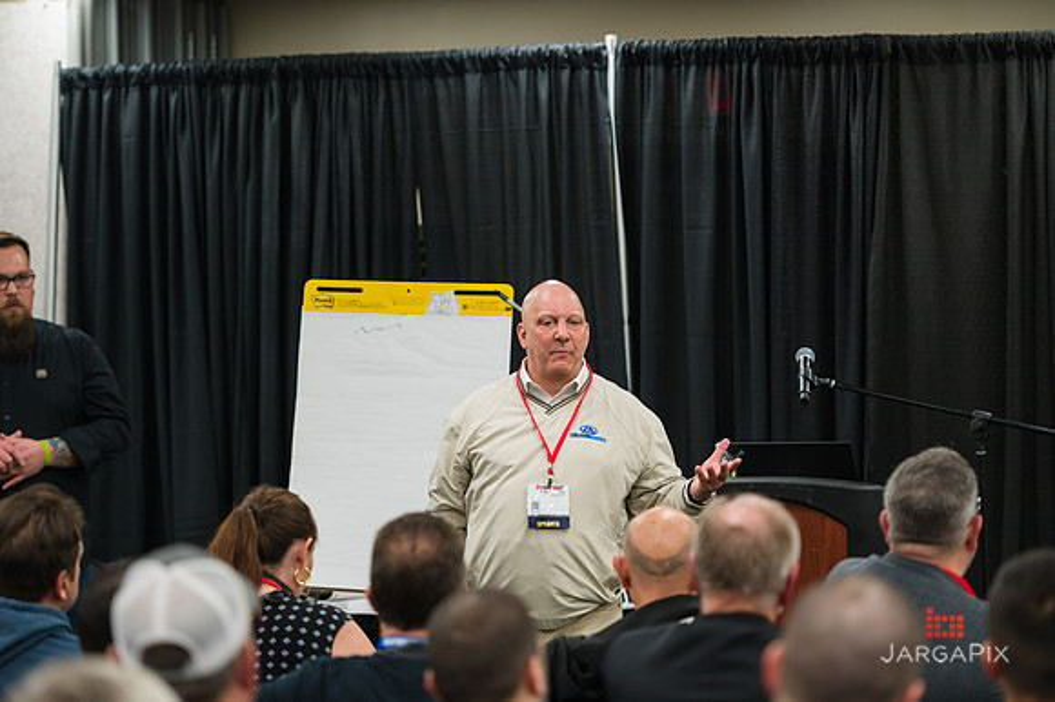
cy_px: 351
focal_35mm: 135
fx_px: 3954
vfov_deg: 10.1
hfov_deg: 15.2
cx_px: 528
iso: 1600
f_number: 3.2
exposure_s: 1/500
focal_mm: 135
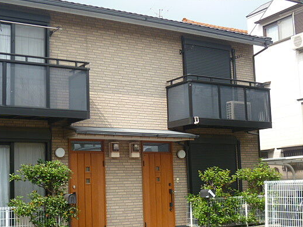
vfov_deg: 27.0
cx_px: 131
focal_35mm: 54
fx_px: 473
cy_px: 131
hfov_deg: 35.5
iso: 100
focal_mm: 7.9
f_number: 3.3
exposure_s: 1/400
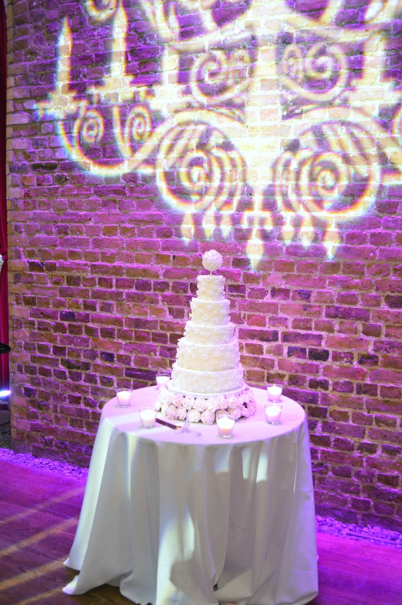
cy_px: 302
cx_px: 201
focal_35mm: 36
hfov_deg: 36.8
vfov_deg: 53.2
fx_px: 604
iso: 400
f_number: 4
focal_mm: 24
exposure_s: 1/8
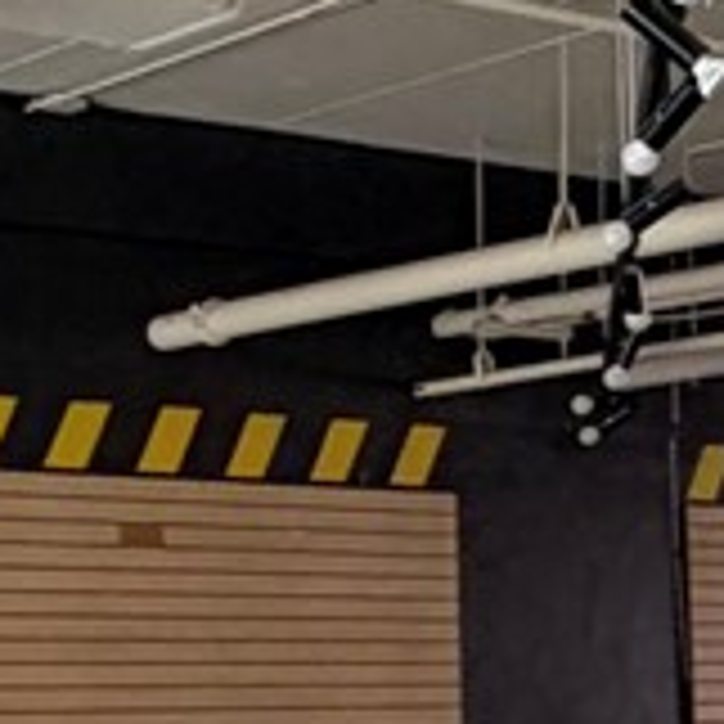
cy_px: 639
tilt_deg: +1.6
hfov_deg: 14.2
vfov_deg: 14.1
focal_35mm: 123
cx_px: 274
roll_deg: +2.3
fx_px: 2911
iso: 200
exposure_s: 1/60
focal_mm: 2.22
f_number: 2.2
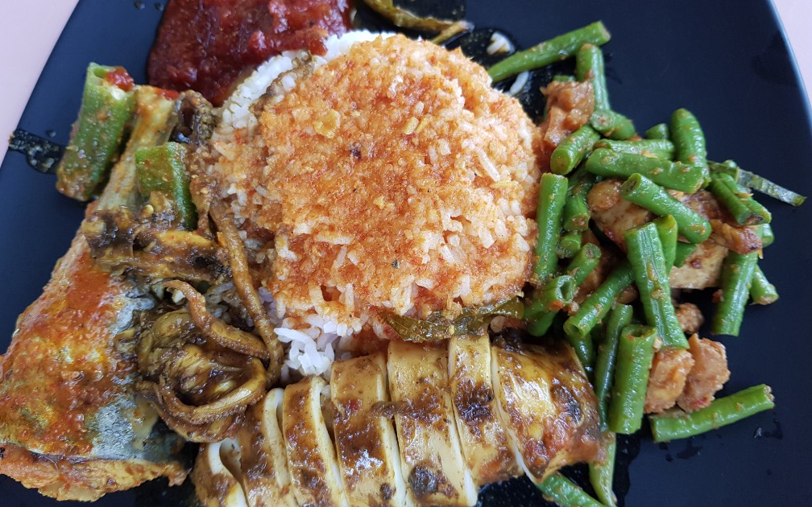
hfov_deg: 66.5
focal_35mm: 28
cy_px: 249
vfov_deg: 44.5
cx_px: 411
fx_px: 620
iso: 100
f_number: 1.7
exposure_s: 1/50
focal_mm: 4.3
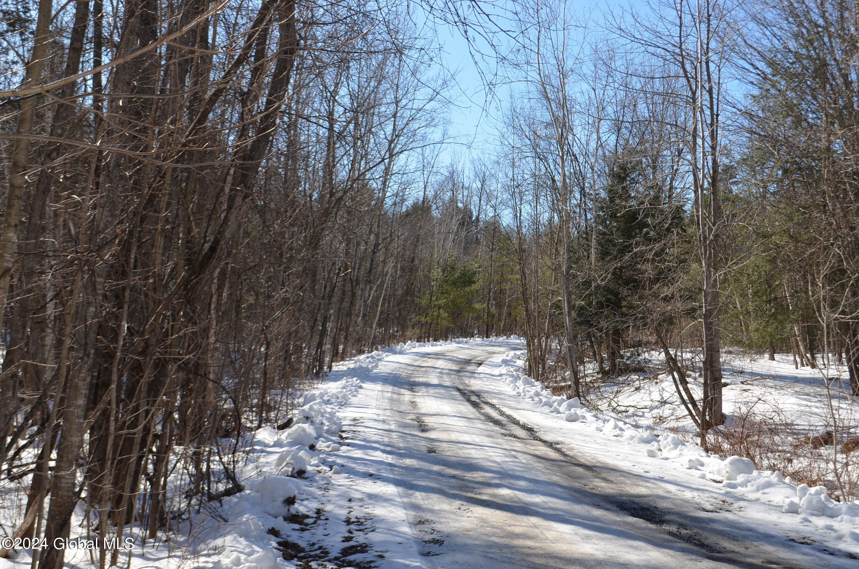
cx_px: 430
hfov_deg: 46.5
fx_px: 1000
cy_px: 284
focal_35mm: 42
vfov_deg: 31.8
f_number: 8
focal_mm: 28
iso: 100
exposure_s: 1/200
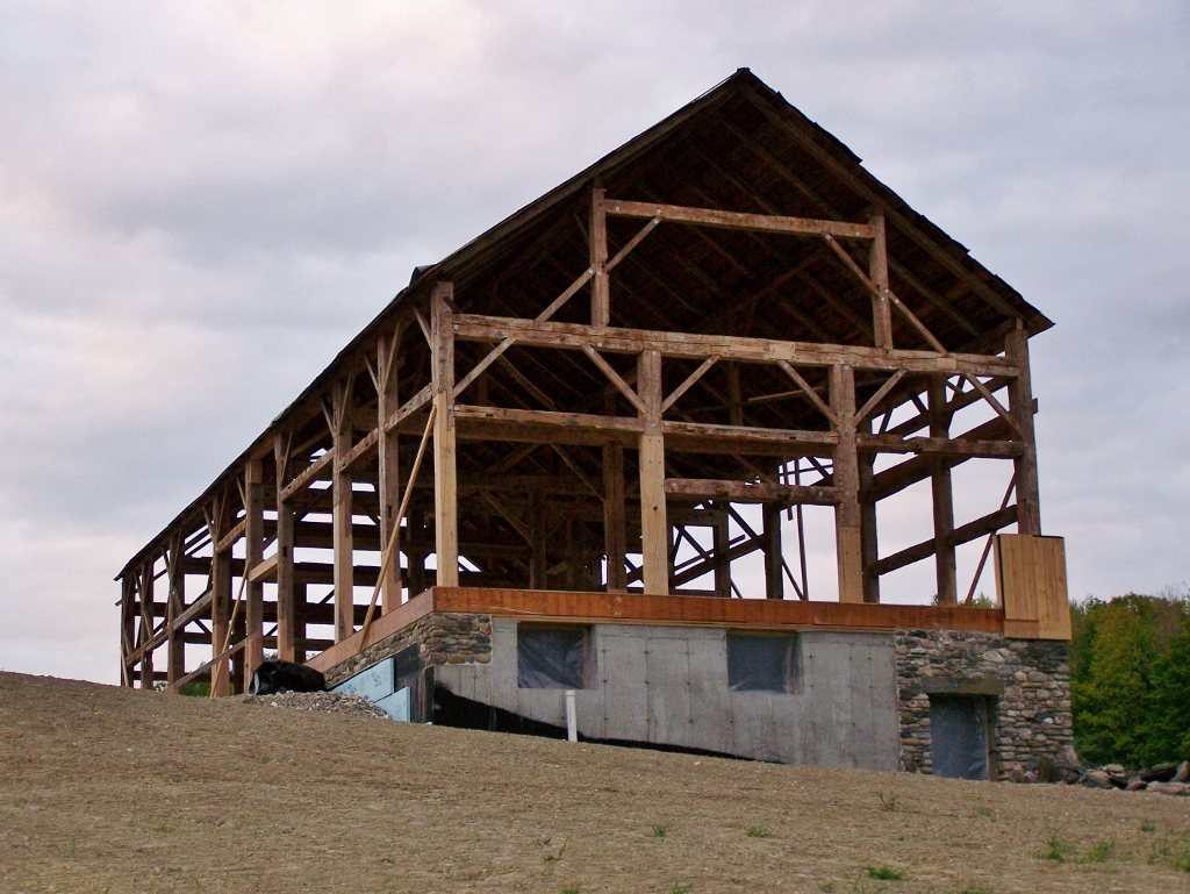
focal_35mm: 75
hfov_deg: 26.0
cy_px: 447
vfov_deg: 19.7
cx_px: 595
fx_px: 2579
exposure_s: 1/80
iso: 200
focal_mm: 12.4
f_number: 3.2
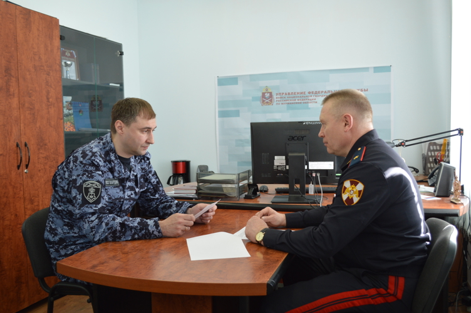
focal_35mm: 33
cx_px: 236
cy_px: 156
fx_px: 431
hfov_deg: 57.3
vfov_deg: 39.9
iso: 400
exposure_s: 1/60
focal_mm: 22
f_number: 4
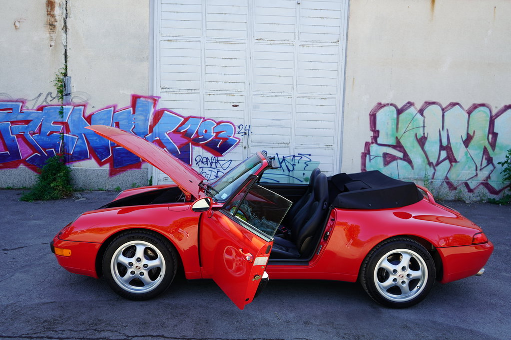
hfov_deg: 65.5
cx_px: 256
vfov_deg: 46.4
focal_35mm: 28
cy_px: 170
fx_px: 397
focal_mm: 28
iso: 100
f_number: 5.6
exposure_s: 1/80
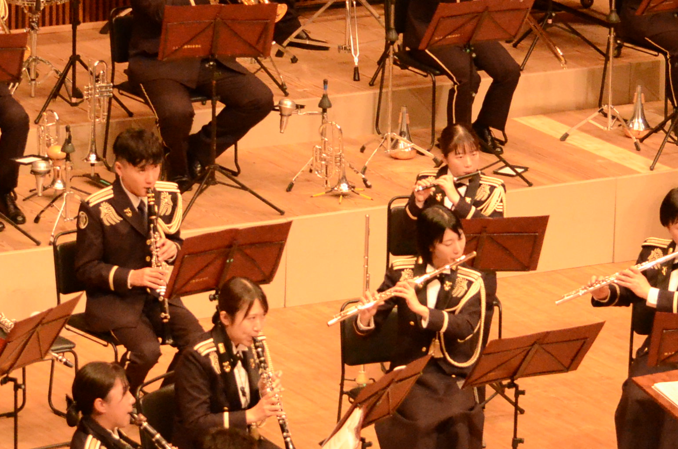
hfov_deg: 8.8
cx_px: 408
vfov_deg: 5.9
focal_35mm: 233
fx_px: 4384
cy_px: 207
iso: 5000
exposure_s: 1/250
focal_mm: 65
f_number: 4.5
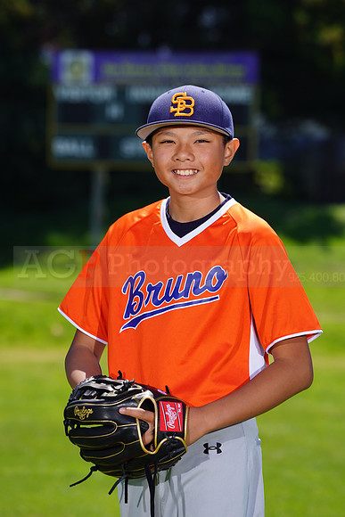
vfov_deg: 8.8
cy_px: 258
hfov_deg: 5.9
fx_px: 3376
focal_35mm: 235
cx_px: 172
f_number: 8
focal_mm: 235
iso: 100
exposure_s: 1/250
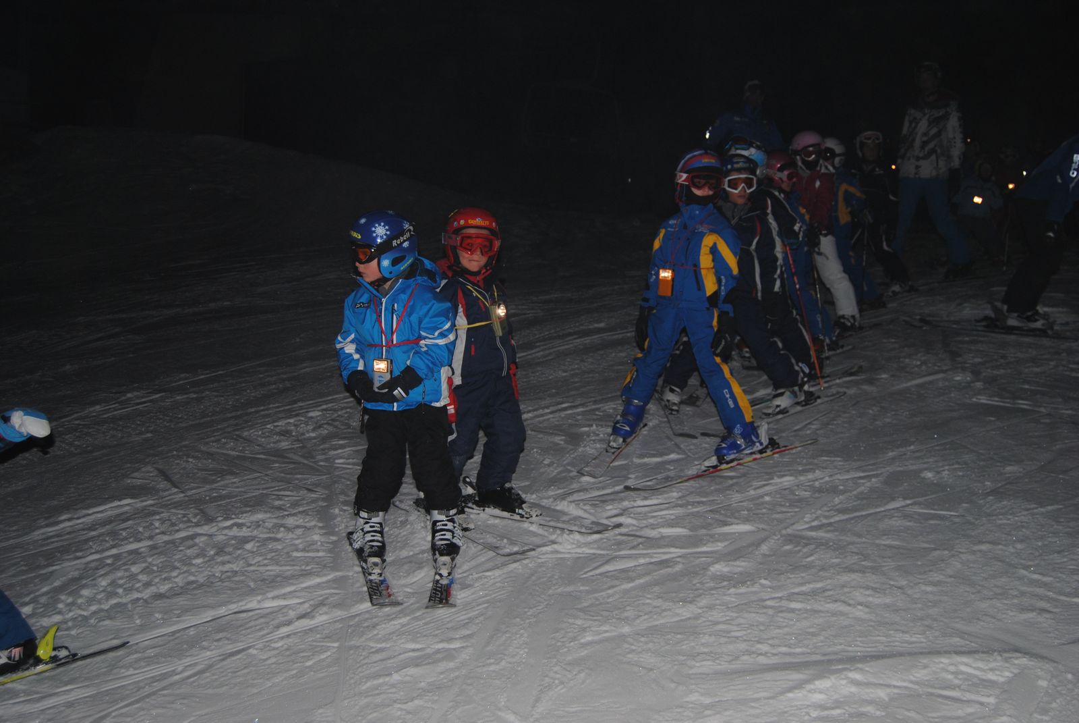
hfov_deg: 49.5
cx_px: 540
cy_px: 362
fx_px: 1170
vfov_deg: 34.3
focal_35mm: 39
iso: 200
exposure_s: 1/60
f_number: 4
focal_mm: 26
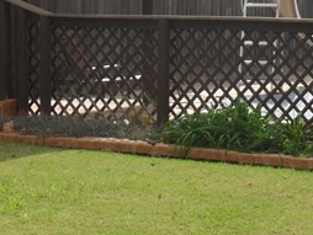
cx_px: 240
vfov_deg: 10.4
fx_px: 1276
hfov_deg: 13.9
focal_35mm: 141
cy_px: -1
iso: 80
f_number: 7.6
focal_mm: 6.3
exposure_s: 1/180
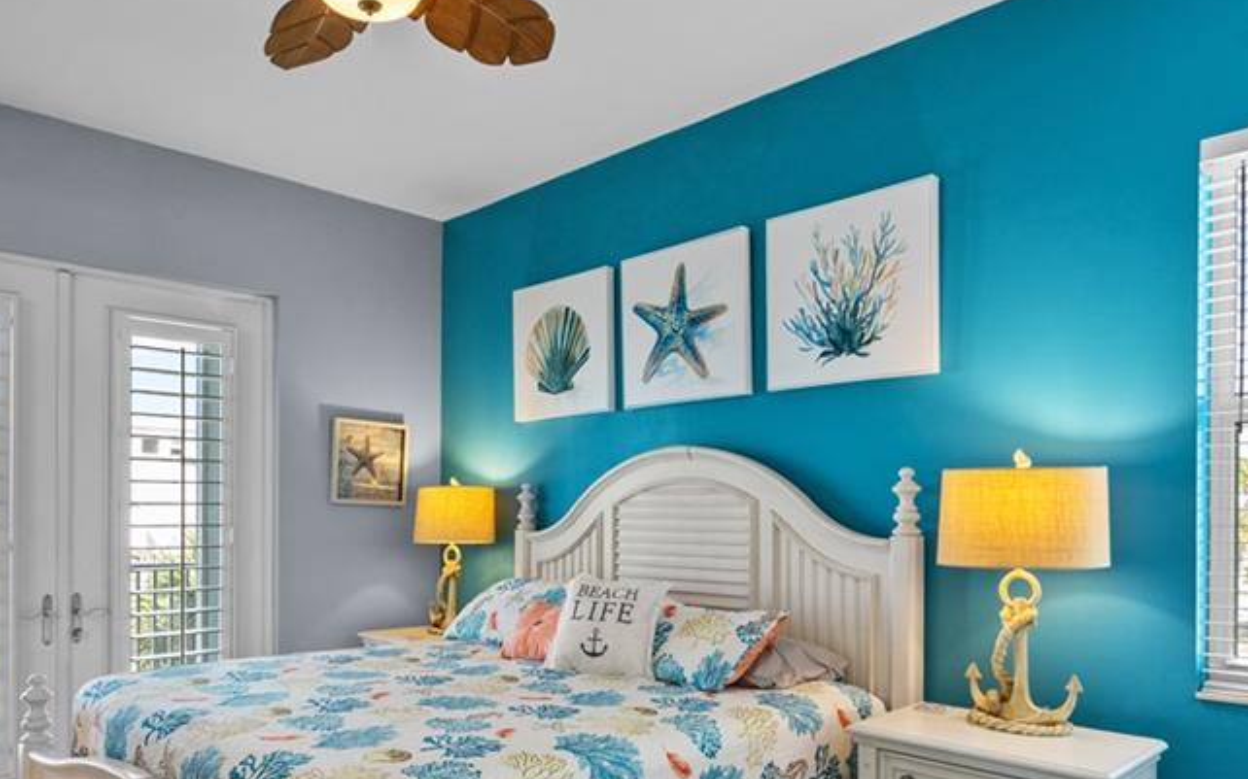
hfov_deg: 70.3
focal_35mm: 26
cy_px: 509
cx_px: 575
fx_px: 884
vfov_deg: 46.9
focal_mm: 16
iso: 400
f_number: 8
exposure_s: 1/25
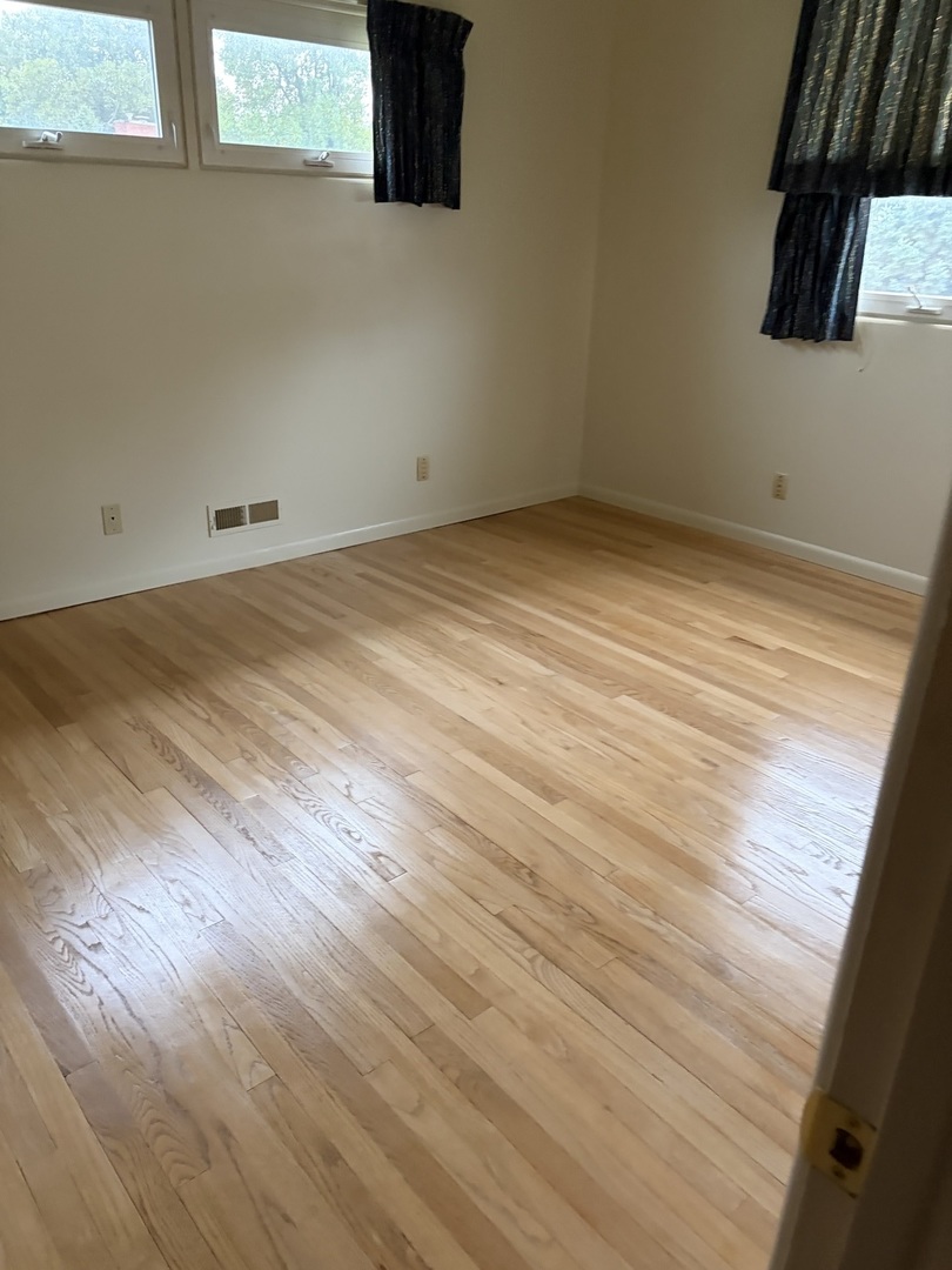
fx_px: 953
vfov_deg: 67.3
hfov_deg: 53.1
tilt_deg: -22.3
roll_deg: -0.2
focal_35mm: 26
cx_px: 476
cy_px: 635
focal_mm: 5.96
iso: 400
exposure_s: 1/60
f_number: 1.6
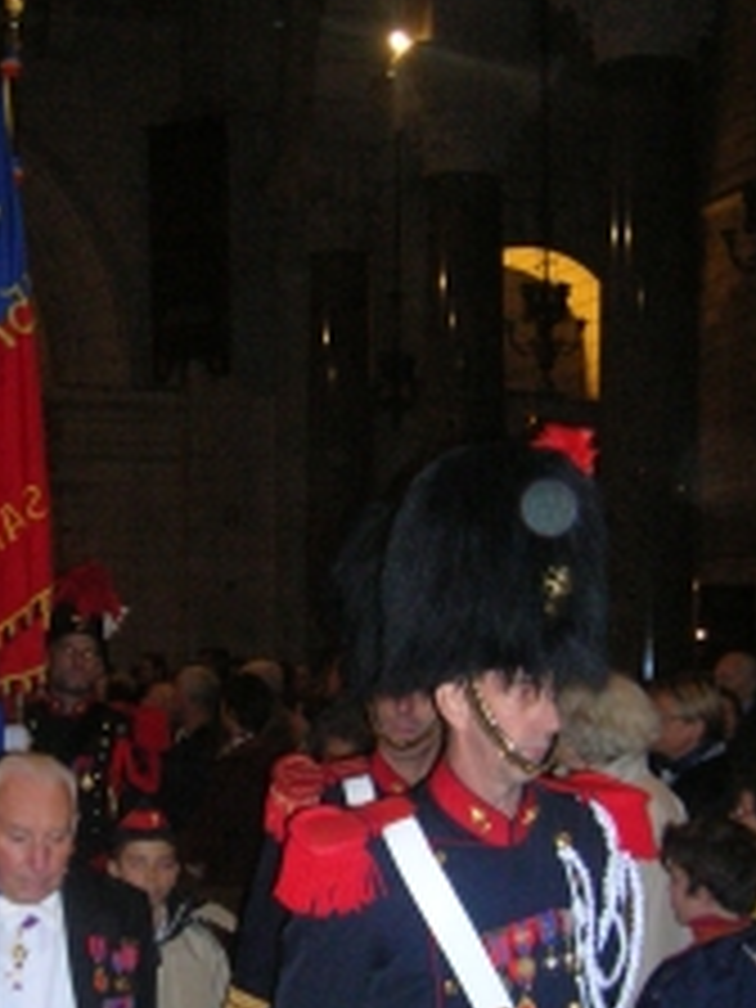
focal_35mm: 69
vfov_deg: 28.1
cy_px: 634
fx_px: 2009
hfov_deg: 21.1
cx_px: 166
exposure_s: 1/60.1
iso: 200
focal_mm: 5.7
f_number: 2.9
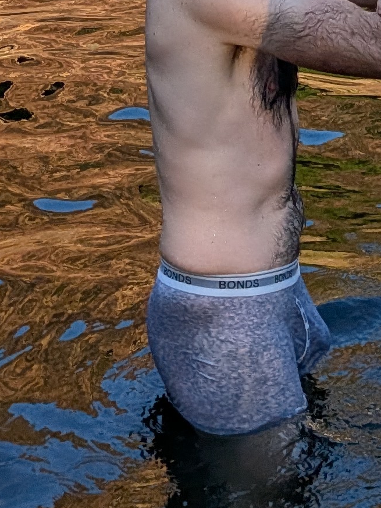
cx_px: 413
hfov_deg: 13.2
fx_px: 1614
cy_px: -435
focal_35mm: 110
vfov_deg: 15.2
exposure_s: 1/398
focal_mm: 4.53
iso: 27
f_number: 1.7
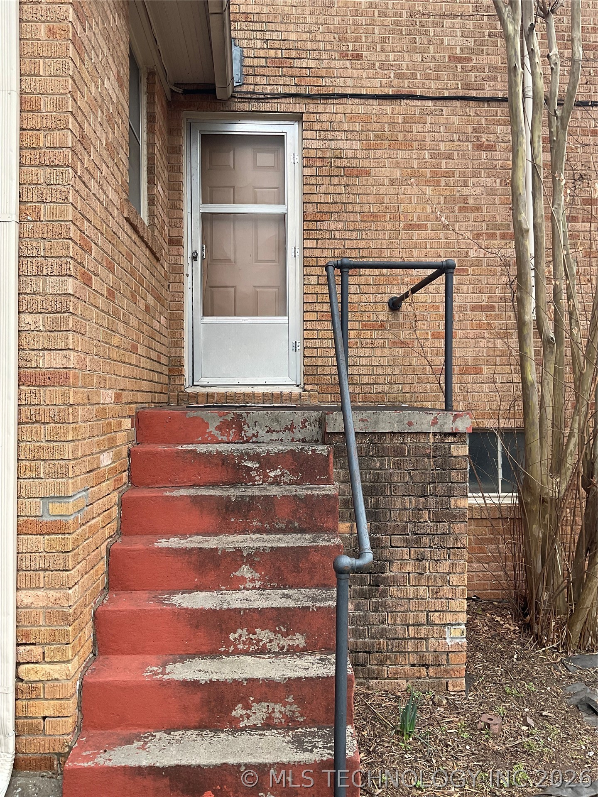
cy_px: 398
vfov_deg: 61.7
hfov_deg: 48.2
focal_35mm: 29
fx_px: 668
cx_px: 299
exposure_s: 1/122
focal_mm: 3
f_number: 1.8
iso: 40
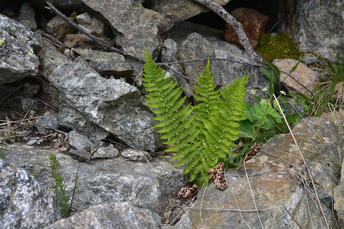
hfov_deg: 39.6
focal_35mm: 50
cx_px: 172
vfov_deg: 27.0
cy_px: 114
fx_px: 478
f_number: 9
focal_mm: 50
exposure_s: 1/125
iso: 160
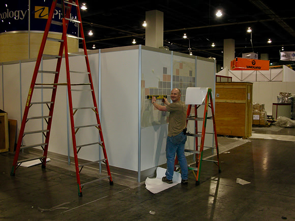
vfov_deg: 40.7
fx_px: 298
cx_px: 148
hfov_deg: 52.6
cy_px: 110
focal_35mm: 35
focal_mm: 5.8
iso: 130
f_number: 3
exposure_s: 1/60.1
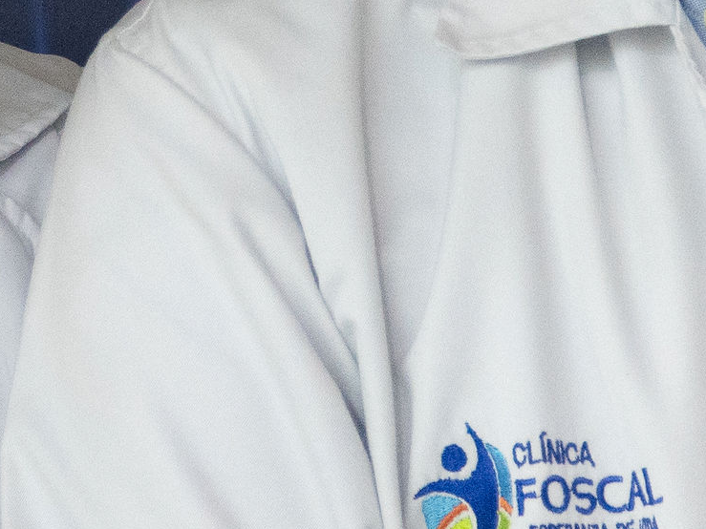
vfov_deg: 5.8
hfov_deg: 7.8
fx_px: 5159
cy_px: -223
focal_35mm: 253
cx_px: 165
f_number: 4
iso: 2500
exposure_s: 1/160
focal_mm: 36
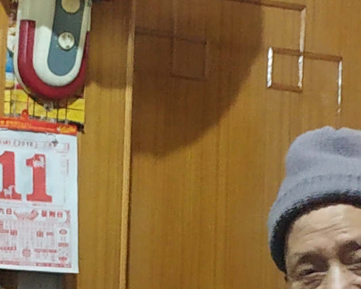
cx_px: 151
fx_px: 2137
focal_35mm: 200
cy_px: 341
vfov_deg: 7.7
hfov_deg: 9.7
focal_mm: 4.5
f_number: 2
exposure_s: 1/14
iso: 734
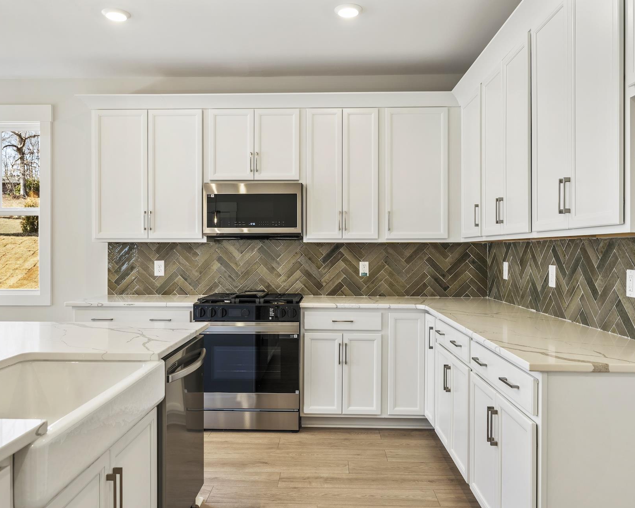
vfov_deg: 51.5
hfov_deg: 62.2
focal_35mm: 28
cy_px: 257
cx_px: 315
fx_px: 526
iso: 400
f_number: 6.3
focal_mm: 24
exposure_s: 1/6
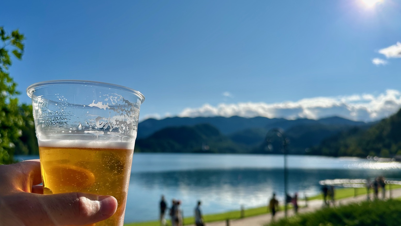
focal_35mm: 27
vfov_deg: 42.5
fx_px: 287
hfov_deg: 69.8
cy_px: 145
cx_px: 194
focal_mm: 6.86
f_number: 1.78
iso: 80
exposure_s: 1/9709
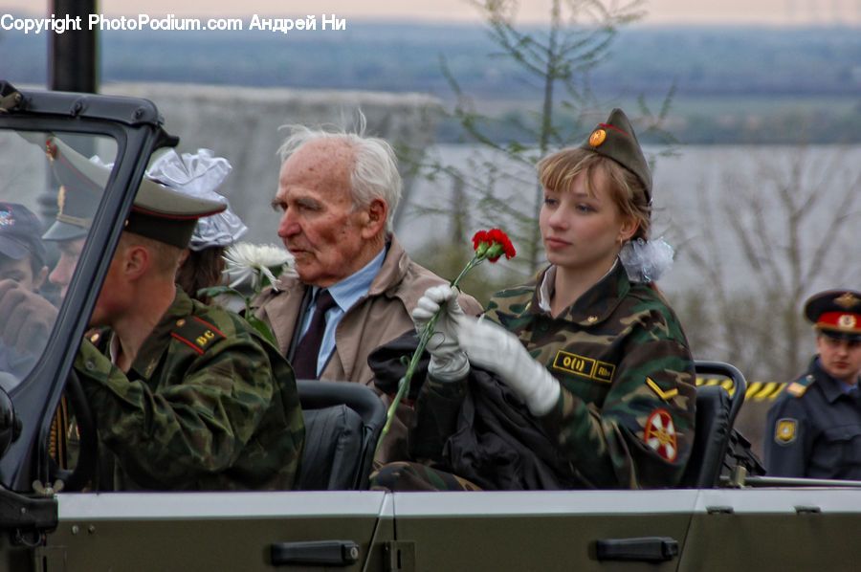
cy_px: 286
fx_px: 7525
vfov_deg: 4.4
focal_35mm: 315
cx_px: 430
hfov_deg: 6.5
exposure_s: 1/60
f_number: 6.3
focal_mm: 210
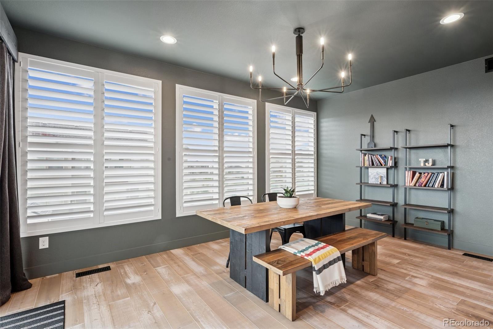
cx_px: 246
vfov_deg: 68.9
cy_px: 164
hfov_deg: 91.6
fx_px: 240
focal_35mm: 18
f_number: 11
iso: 100
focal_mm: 17.5
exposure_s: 1/4
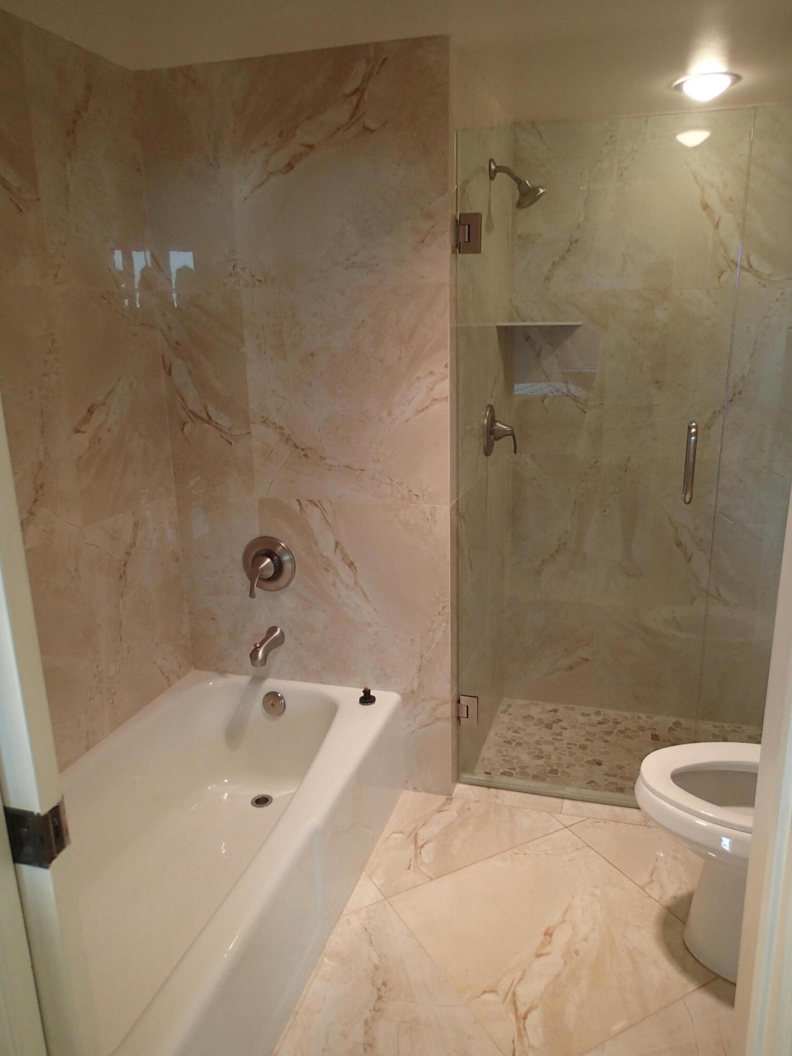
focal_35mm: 25
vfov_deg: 69.4
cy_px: 528
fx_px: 763
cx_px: 396
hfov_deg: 54.9
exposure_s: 1/40
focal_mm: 4.5
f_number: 2
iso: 200
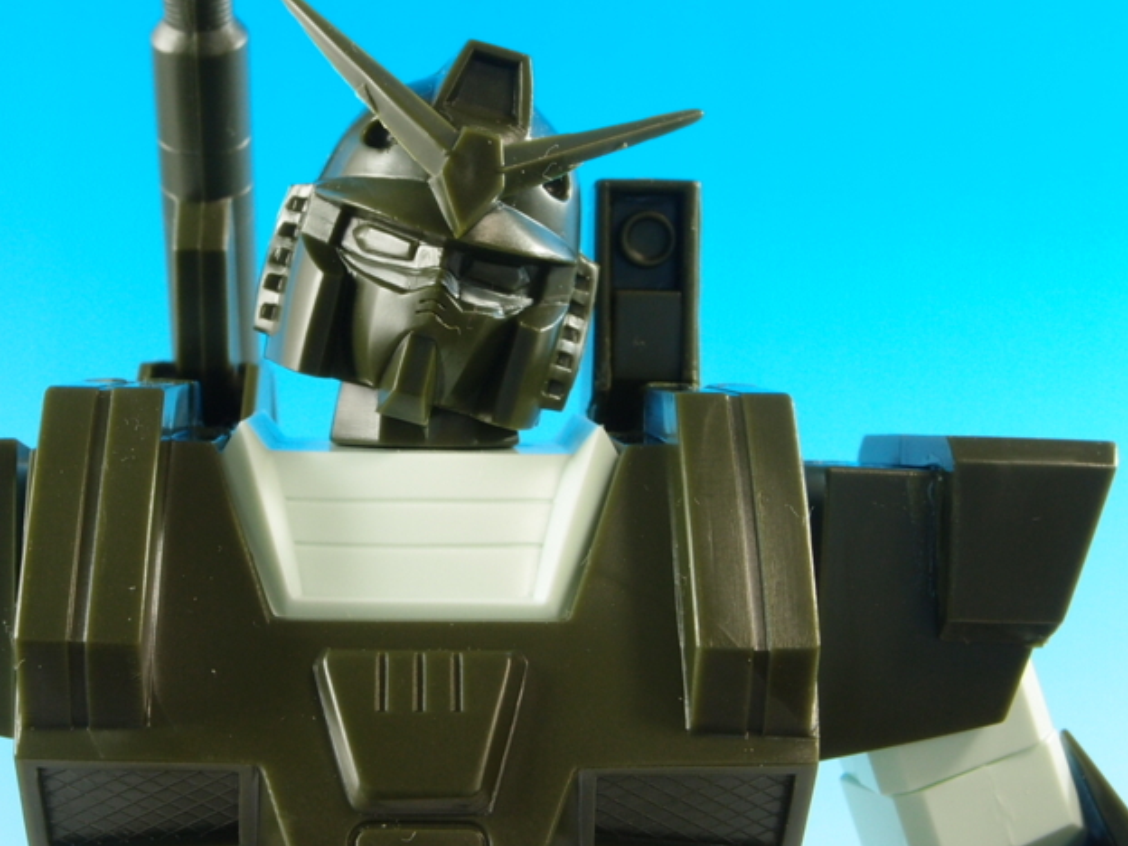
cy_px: 351
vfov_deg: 24.8
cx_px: 450
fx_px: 1923
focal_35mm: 59
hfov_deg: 32.6
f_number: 8
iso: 100
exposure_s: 1/2
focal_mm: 9.87
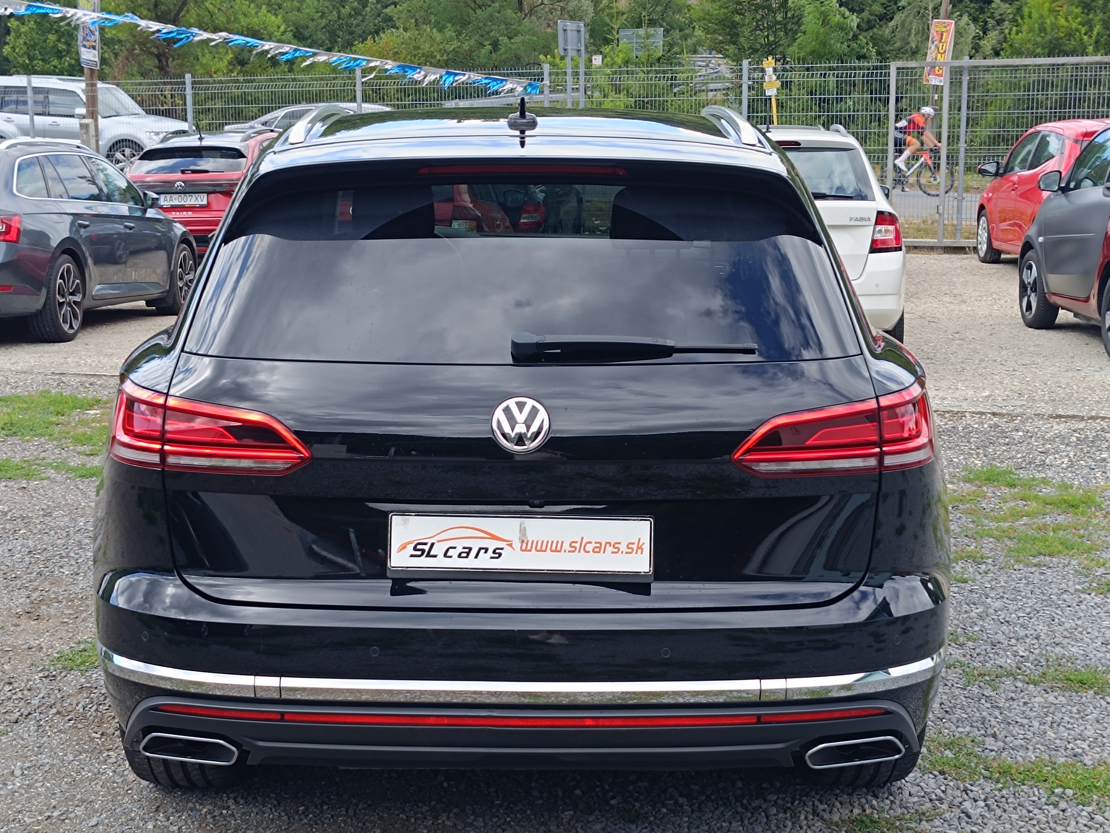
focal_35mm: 27
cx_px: 505
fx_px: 866
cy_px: 461
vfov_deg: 51.3
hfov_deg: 65.2
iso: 54
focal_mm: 5.59
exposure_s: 1/332
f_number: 1.88
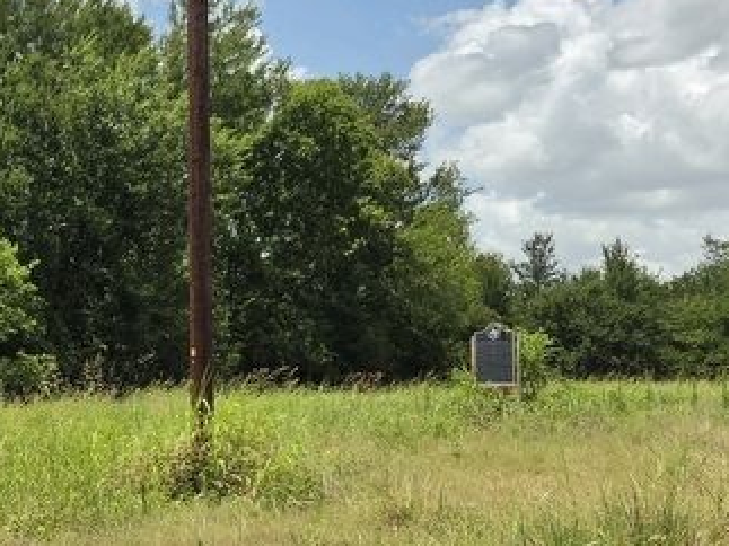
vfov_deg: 25.5
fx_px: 1200
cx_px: -95
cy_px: 370
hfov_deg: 30.0
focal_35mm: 57
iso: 80
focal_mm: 5.4
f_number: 1.8
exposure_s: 1/4273
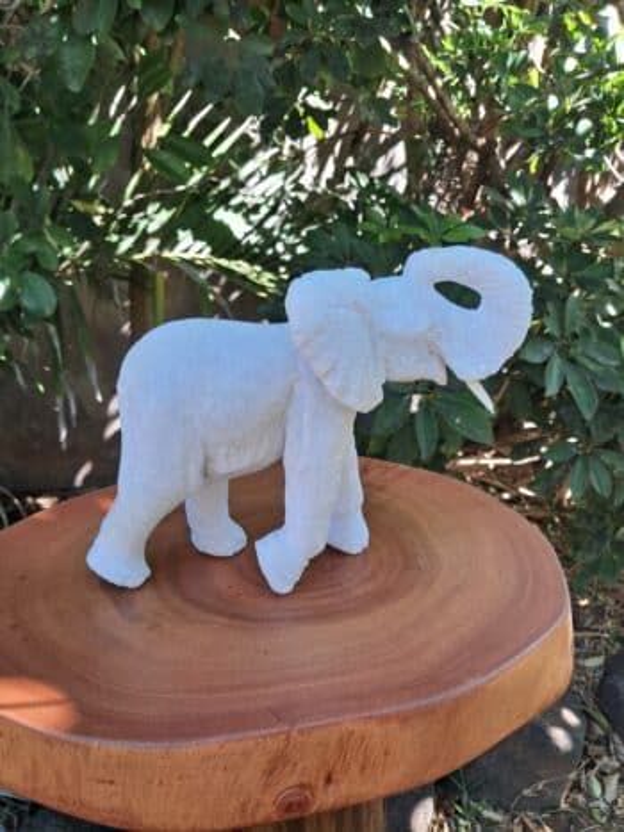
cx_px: 312
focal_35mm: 27
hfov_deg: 51.3
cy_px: 416
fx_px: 649
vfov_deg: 65.3
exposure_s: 1/60
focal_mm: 4
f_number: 1.8
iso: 50
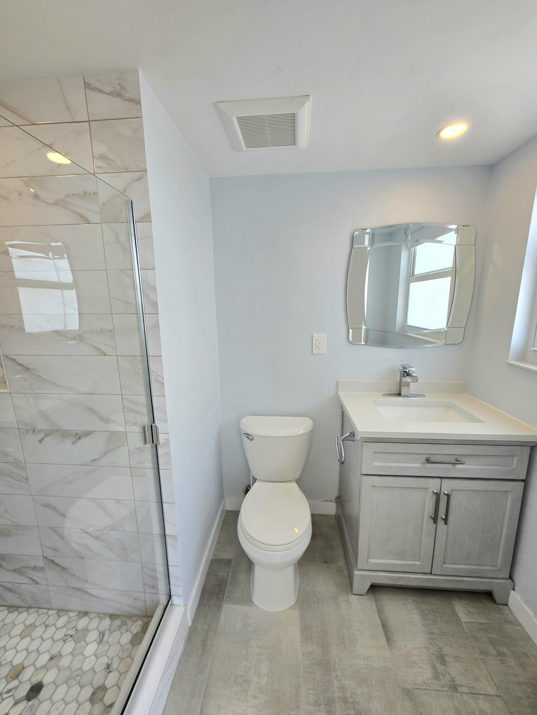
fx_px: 269
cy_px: 358
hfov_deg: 89.9
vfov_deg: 106.2
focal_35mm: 13
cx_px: 268
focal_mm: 1.7
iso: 50
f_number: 2.2
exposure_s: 1/50.5
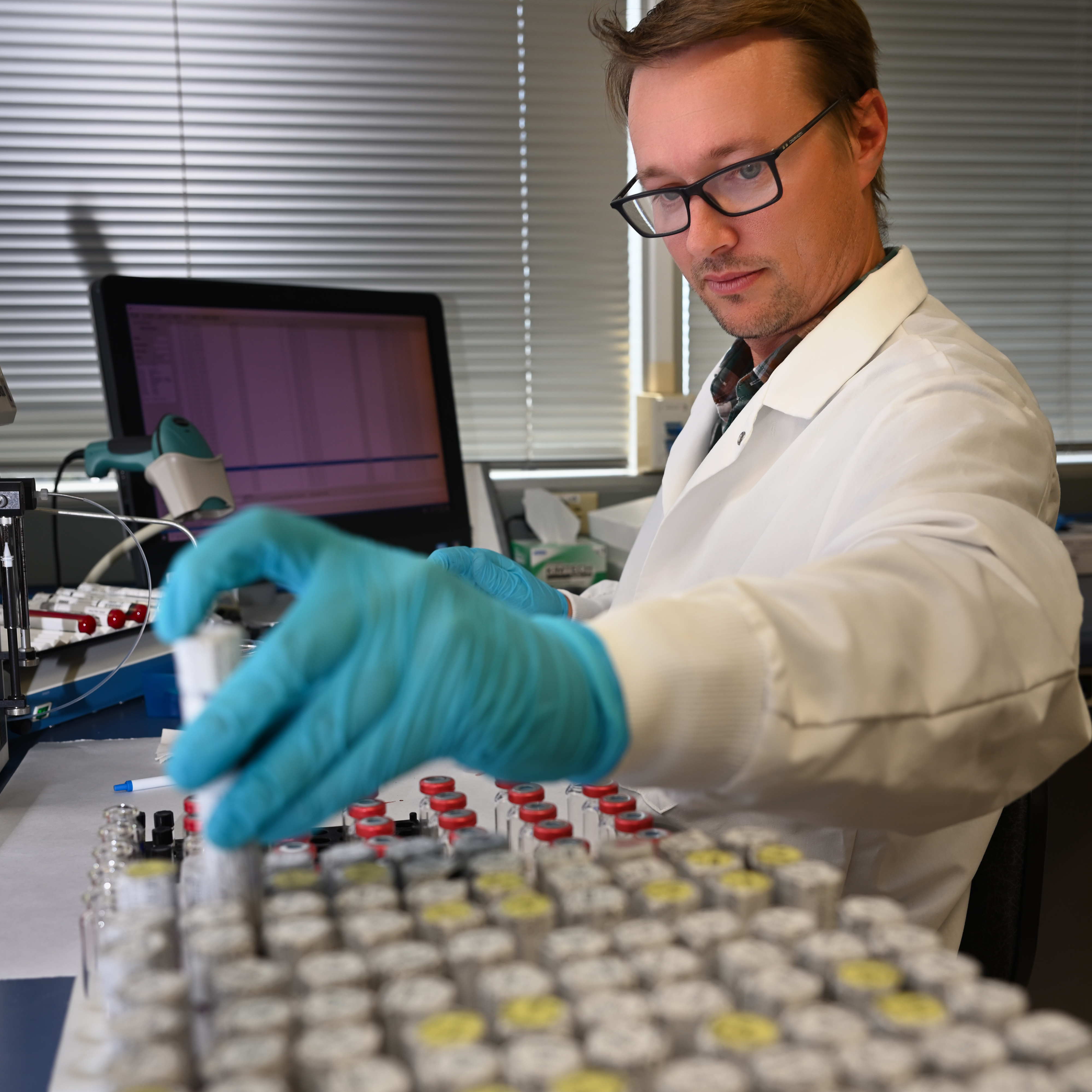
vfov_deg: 41.6
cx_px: 542
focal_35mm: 40
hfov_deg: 41.9
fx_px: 1428
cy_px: 670
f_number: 4
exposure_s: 1/125
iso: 250
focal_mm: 31
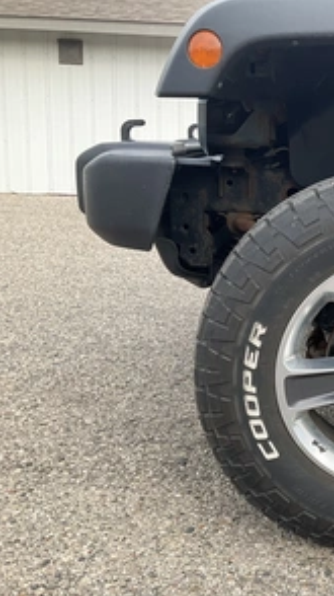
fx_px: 678
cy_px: 302
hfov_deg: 25.0
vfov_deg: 47.4
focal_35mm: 43
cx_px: 401
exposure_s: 1/370
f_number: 1.8
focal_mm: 3
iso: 25
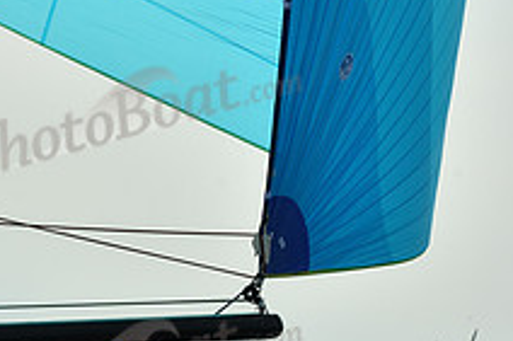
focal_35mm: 233
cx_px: -162
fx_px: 3318
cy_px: 277
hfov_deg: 8.7
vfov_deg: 5.9
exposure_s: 1/1250
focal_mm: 85
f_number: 10
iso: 320
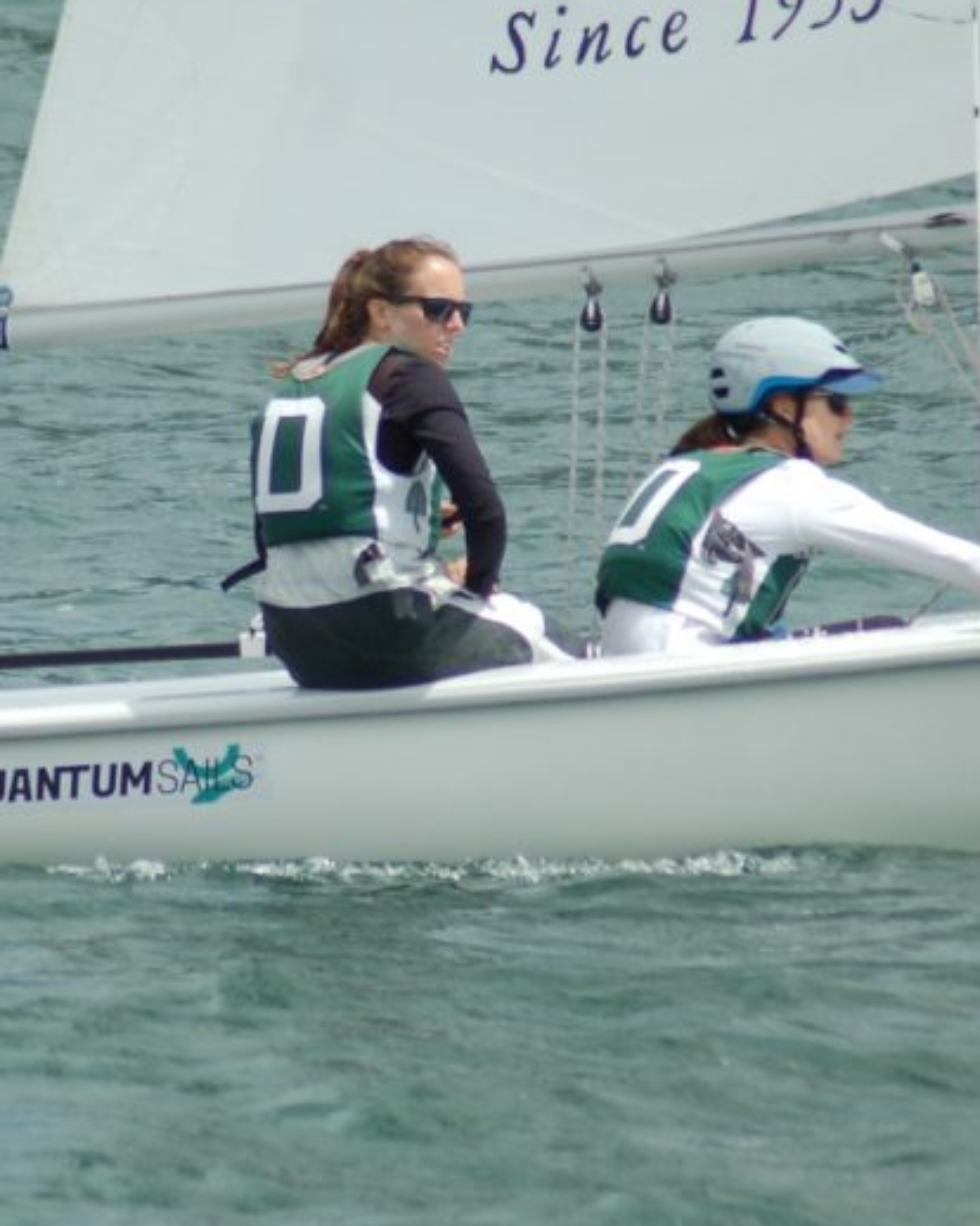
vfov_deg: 2.3
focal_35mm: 834
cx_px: 303
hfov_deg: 1.9
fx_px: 30255
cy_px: 431
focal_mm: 300
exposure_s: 1/1600
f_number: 5.6
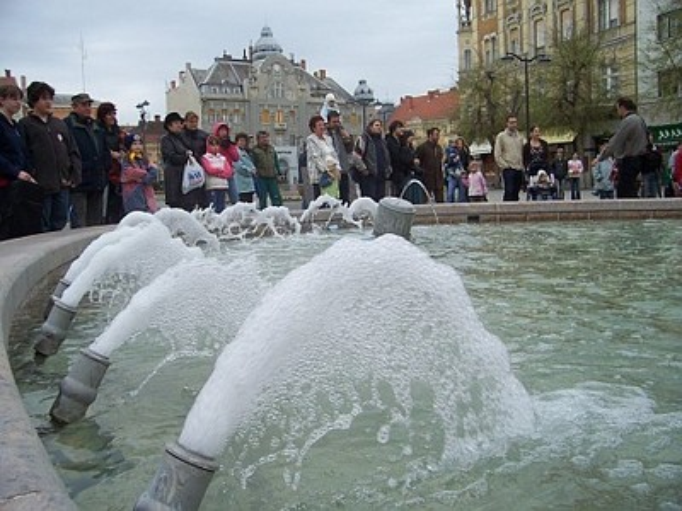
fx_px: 670
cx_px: 341
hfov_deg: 54.0
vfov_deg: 41.8
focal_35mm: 34
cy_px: 256
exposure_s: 1/350
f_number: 2.7
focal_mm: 5.6
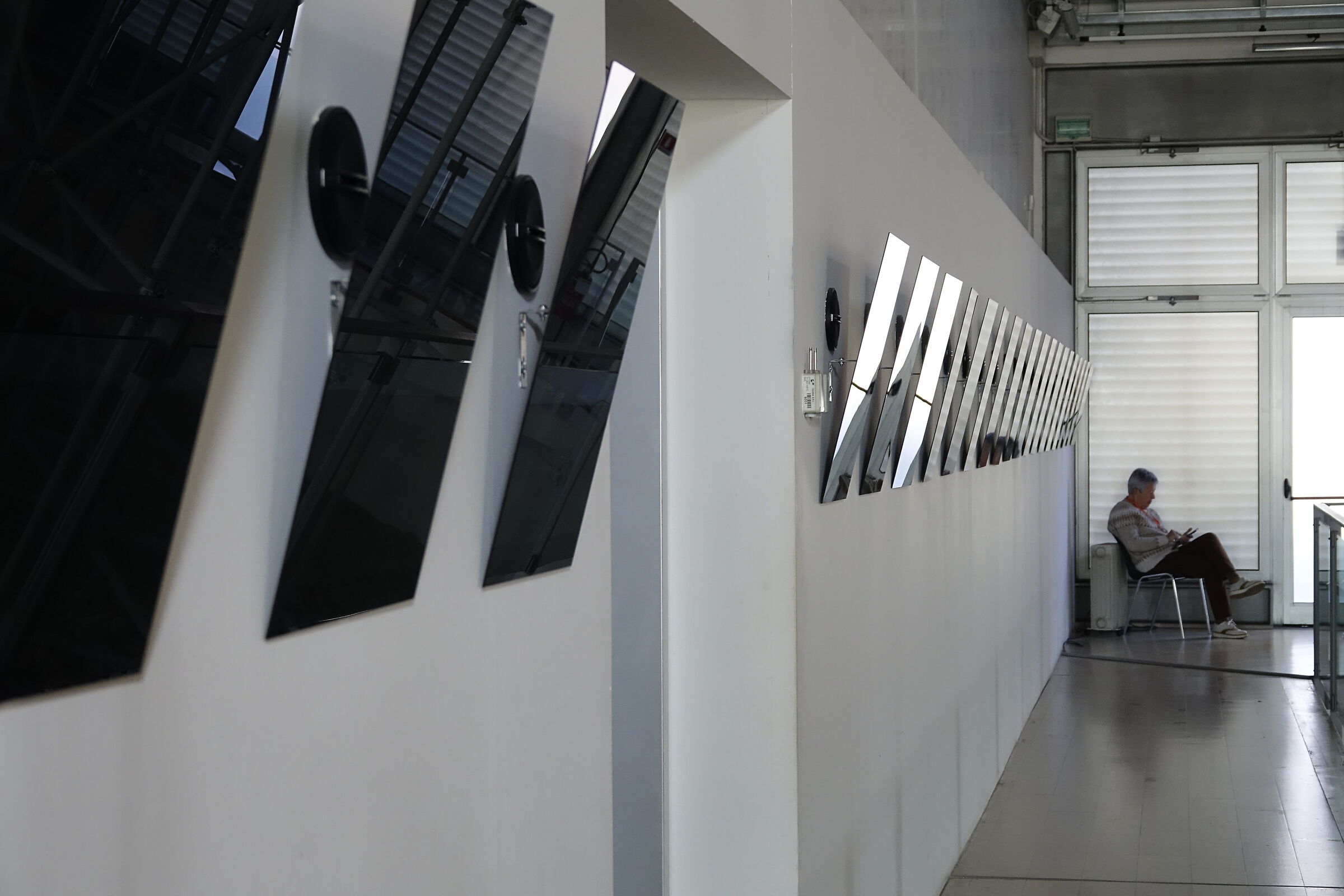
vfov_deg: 21.6
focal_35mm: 63
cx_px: 672
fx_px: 2352
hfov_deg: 31.9
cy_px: 448
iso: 800
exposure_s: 1/30
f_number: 3.5
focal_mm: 23.09
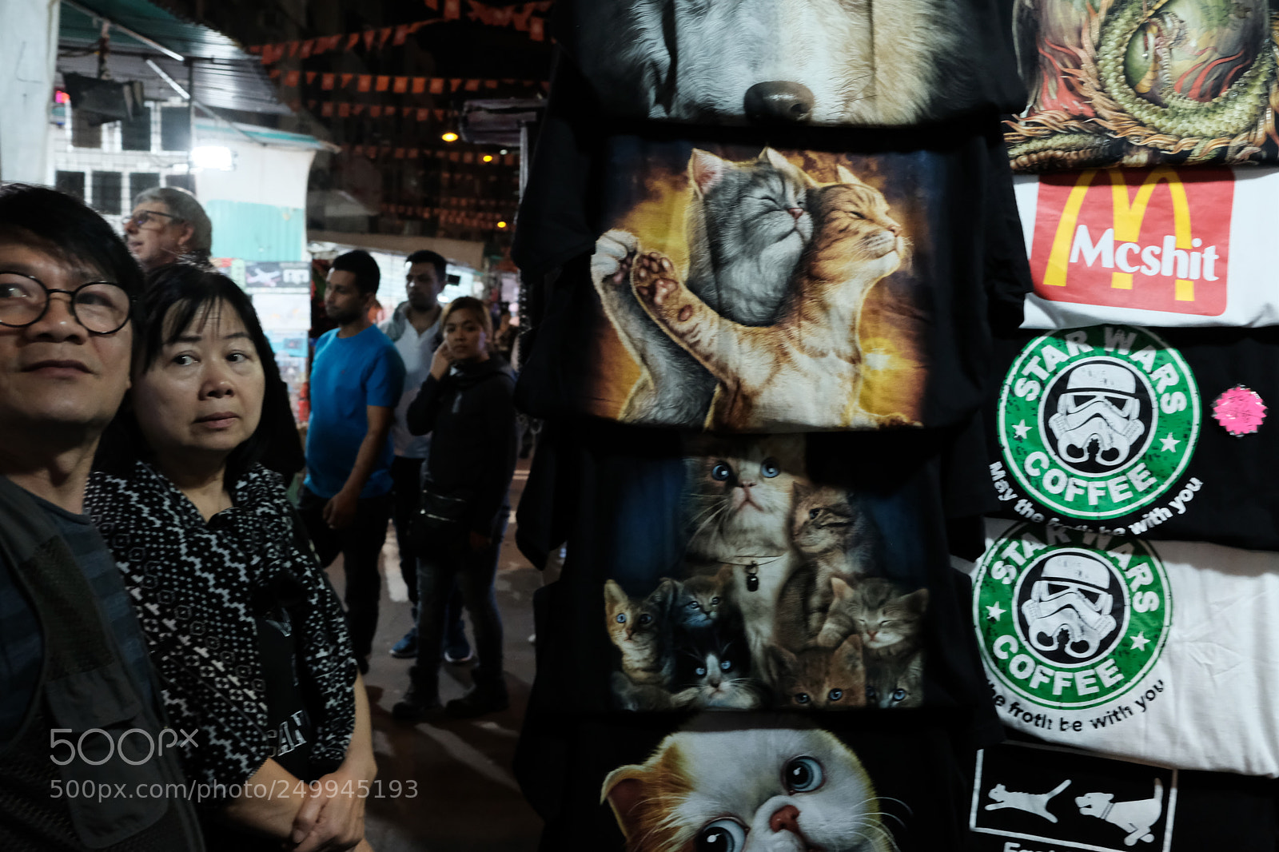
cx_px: 640
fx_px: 1243
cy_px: 426
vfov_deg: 37.8
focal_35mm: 35
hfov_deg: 54.4
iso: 4000
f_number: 4
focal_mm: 23
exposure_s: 1/500
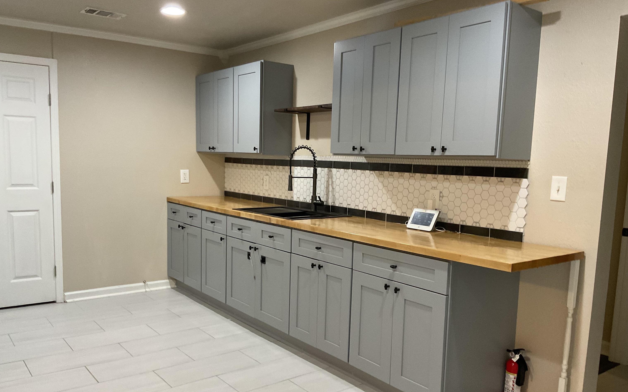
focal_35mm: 31
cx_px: 314
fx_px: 531
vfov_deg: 40.5
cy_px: 223
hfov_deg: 61.2
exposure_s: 1/60
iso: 200
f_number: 1.8
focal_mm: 3
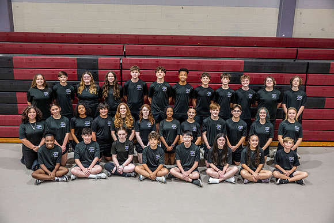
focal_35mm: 32
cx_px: 167
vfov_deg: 40.6
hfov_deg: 58.0
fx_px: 302
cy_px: 112
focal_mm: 32.5
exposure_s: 1/125
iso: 2000
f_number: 3.2
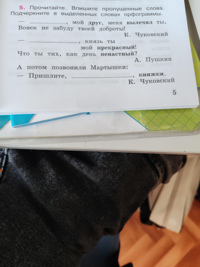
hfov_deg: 51.4
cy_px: 134
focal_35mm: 27
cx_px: 100
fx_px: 208
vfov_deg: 65.3
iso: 1600
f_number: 1.9
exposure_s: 1/50
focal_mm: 6.12
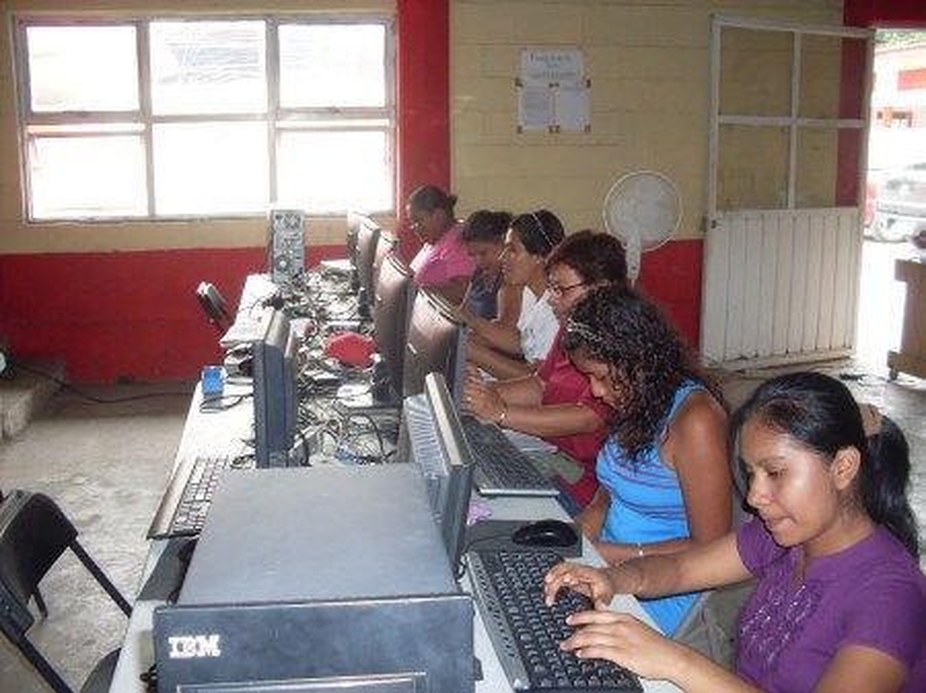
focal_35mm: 38
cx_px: 463
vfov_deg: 37.7
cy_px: 346
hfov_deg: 49.0
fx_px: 1016
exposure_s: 1/45
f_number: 2.8
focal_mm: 6.3
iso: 120
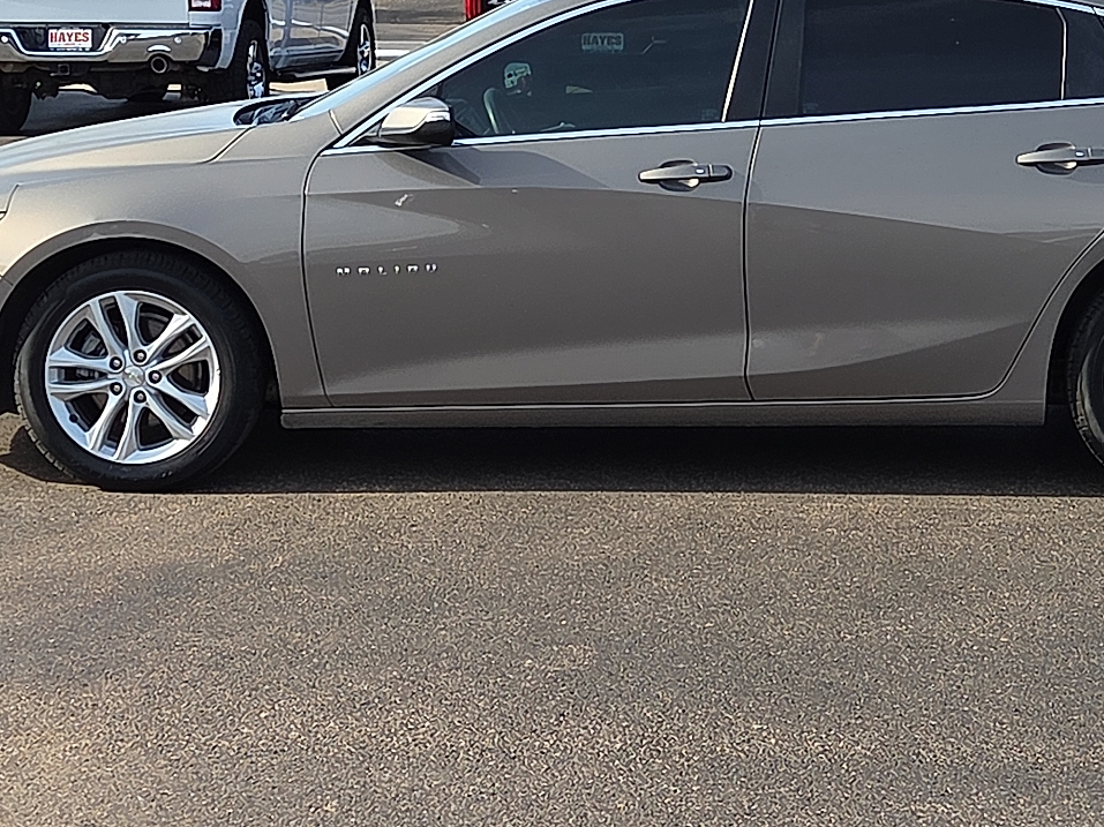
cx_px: 714
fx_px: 2933
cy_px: 262
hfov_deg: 21.3
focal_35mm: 92
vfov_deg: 16.0
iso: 76
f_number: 1.8
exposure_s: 1/2500
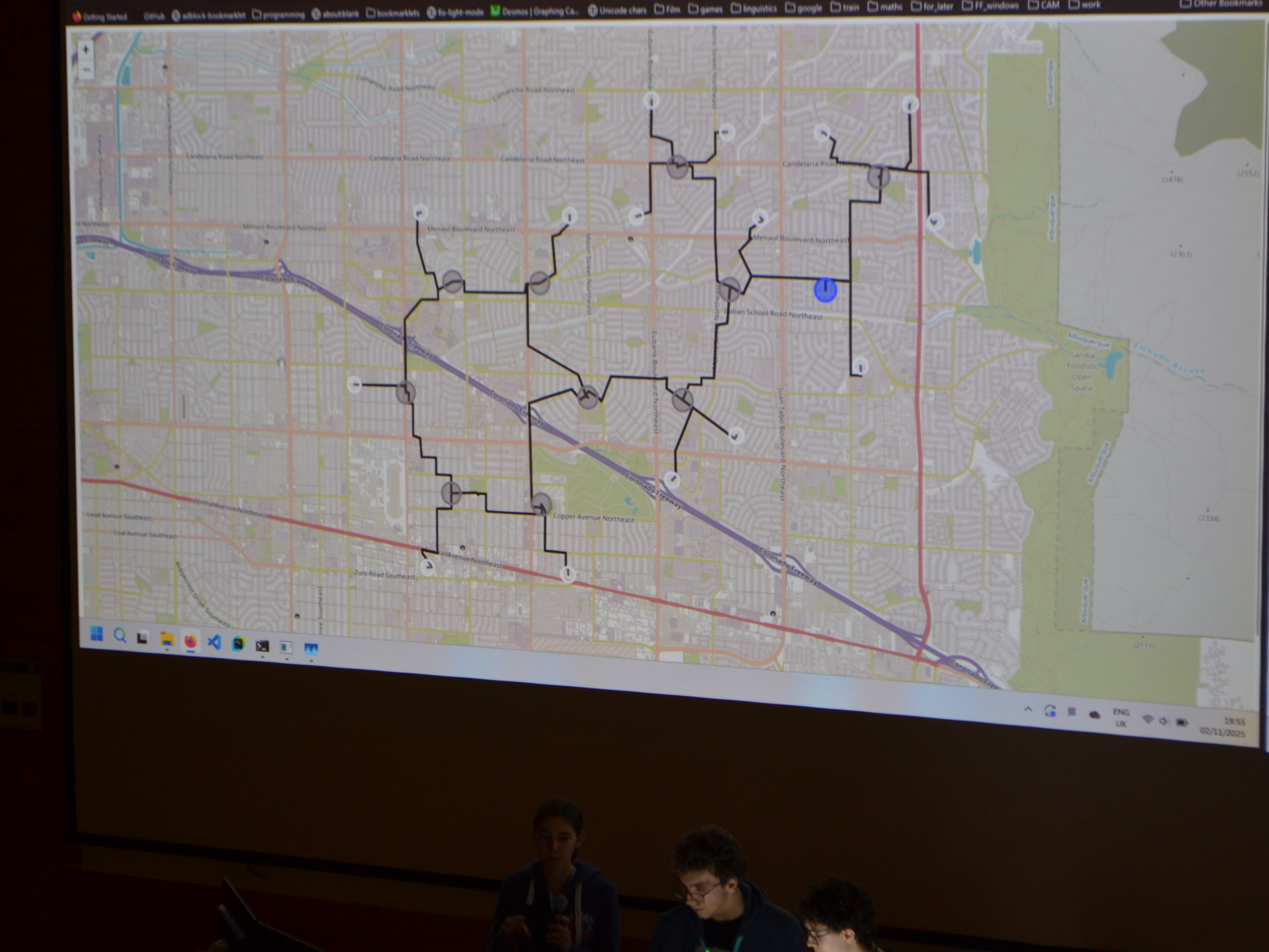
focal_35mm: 105
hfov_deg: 18.8
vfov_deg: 14.1
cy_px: 523
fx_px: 3836
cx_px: 579
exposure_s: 1/20
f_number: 5.6
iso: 400
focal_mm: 55
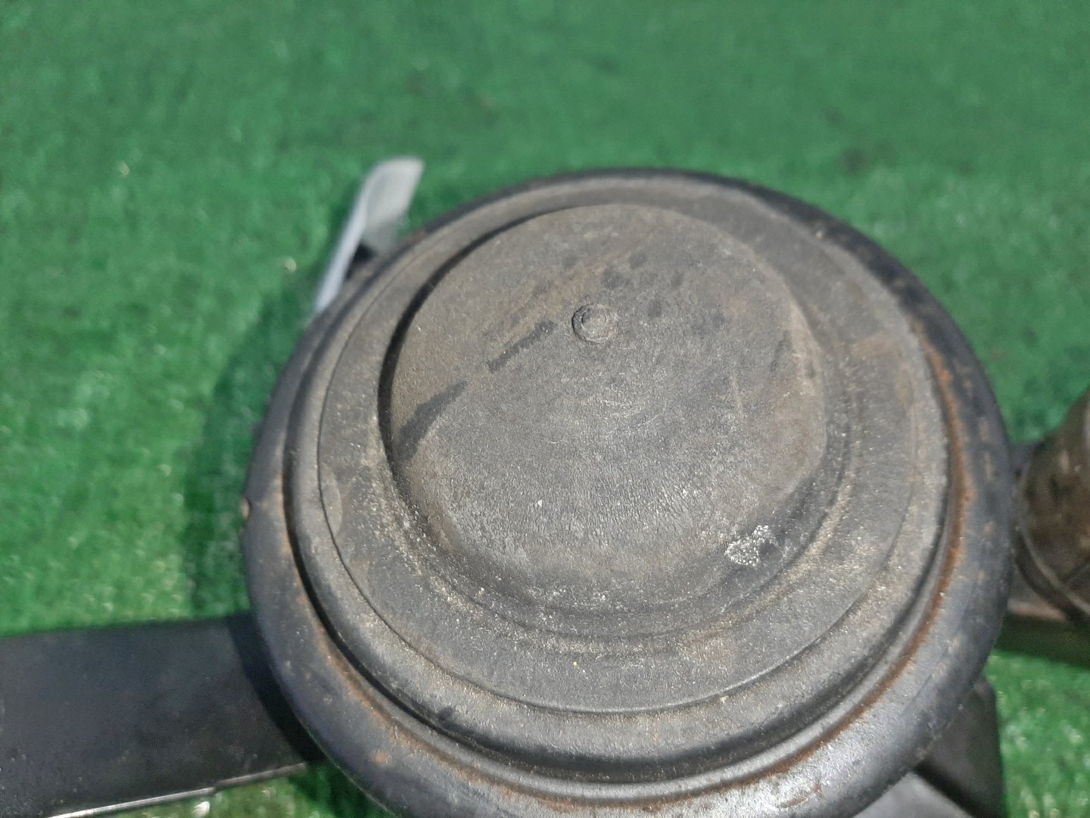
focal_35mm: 26
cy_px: 409
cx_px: 545
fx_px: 819
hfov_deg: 67.3
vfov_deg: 53.1
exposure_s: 1/50
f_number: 1.7
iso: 182
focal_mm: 3.93
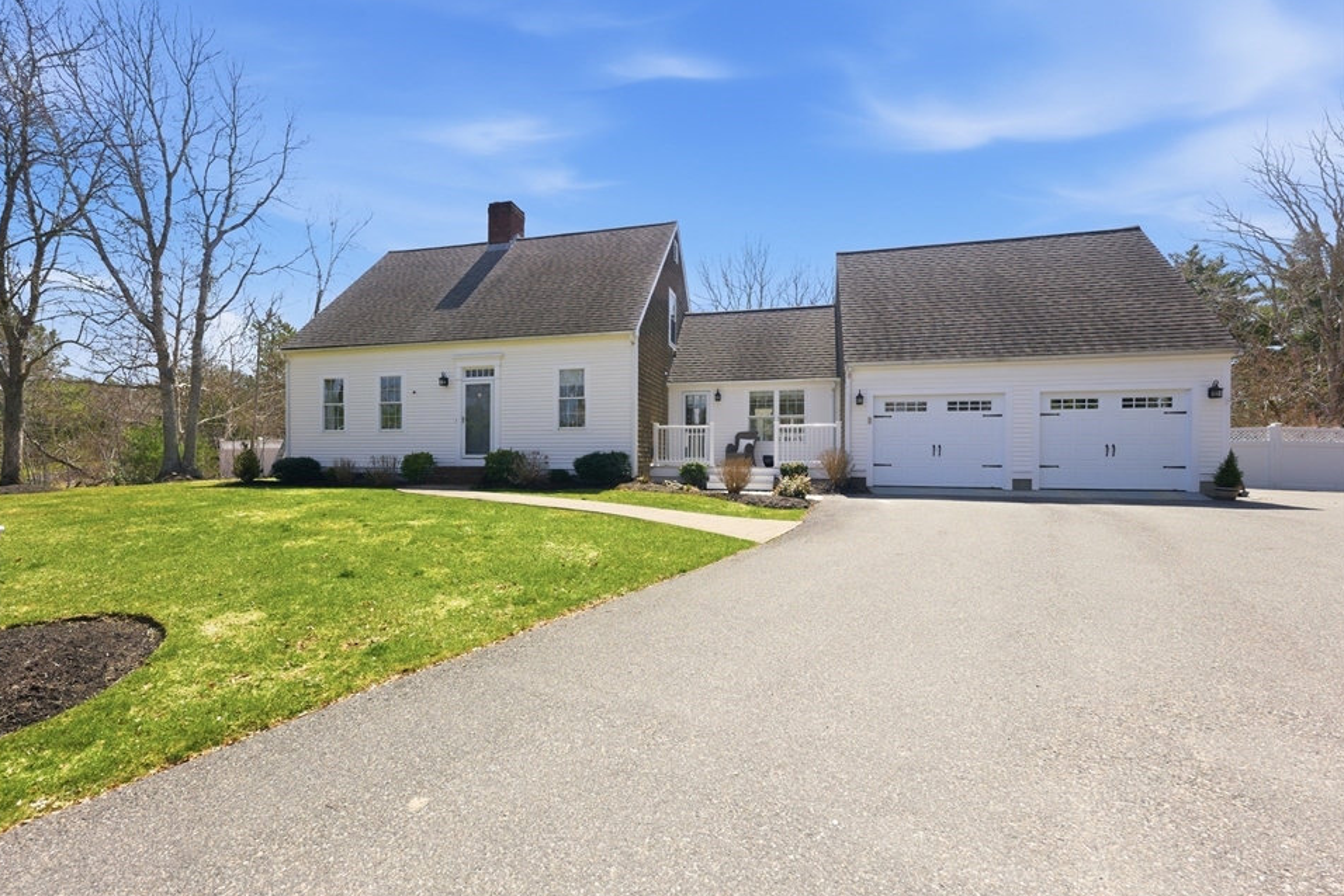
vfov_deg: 77.4
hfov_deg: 100.3
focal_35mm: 15
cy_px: 452
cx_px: 631
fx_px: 560
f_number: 5
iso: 160
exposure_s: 1/400
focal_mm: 14
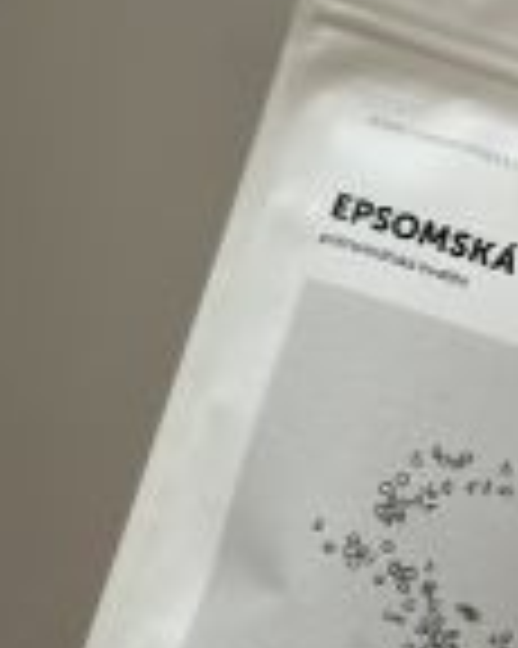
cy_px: 495
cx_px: 369
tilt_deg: -47.1
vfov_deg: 14.8
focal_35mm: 130
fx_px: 2494
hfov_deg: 11.8
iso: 250
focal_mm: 6.86
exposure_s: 1/33
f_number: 1.78
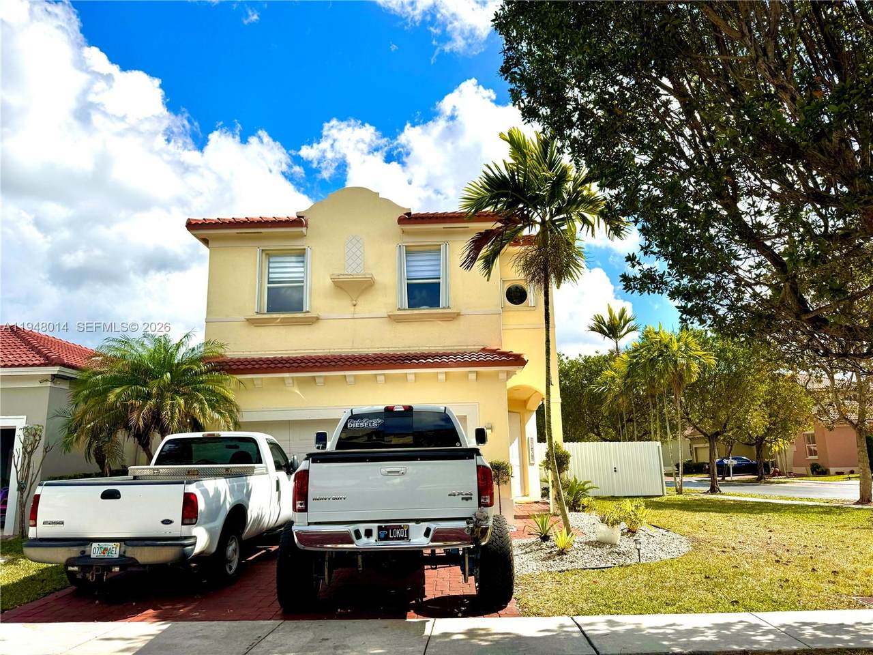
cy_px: 328
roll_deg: +1.0
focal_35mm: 24
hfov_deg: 71.6
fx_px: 605
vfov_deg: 56.8
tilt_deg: +11.6
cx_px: 436
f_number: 1.78
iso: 80
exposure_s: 1/6410
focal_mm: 6.76
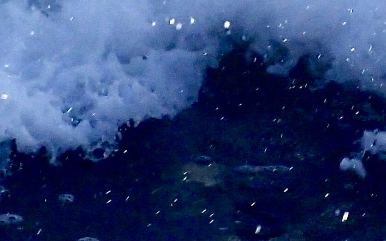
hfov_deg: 11.9
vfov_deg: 7.3
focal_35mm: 175
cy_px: -159
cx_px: 330
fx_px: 1841
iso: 200
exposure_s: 1/640
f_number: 9
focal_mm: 5.5
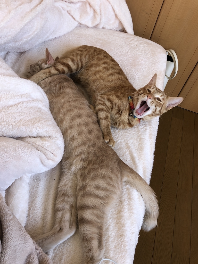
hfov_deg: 49.7
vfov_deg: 63.4
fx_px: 214
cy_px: 132
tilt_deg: -48.8
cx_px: 99
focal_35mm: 28
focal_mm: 3.99
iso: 25
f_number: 1.8
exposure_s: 1/40
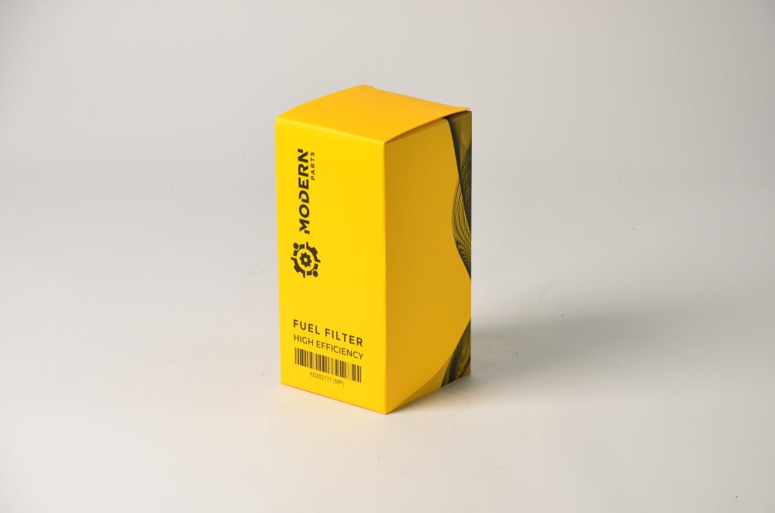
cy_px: 256
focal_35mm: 158
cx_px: 388
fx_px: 3383
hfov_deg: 13.1
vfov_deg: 8.7
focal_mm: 105
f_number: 8
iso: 100
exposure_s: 1/13
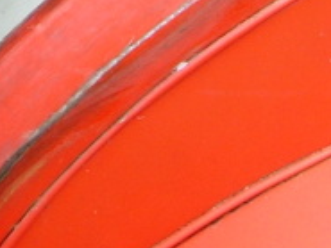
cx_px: -132
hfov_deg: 11.6
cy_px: -269
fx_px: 1569
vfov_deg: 8.5
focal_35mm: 164
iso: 79
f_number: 2.8
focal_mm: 7.8
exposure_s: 1/32.9
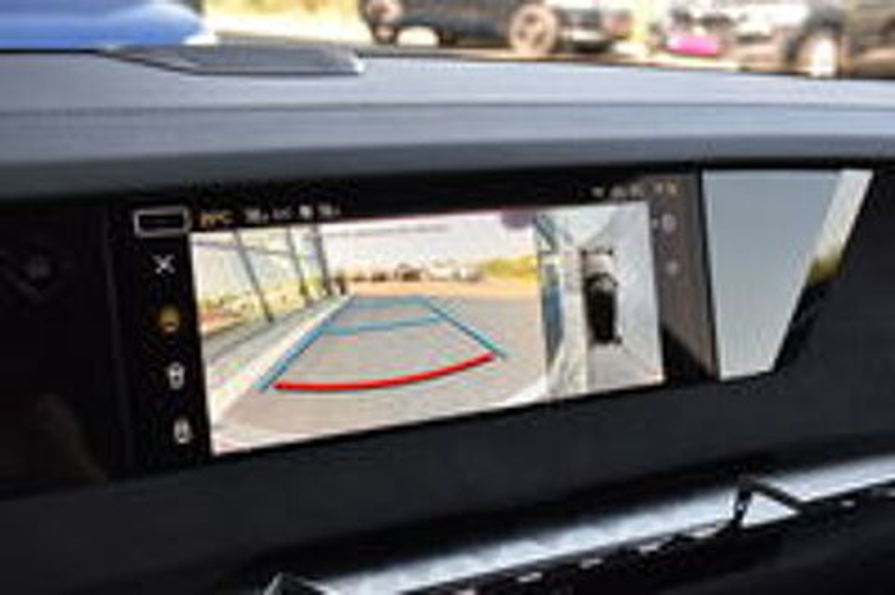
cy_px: 298
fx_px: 1006
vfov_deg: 32.9
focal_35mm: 40
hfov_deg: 48.0
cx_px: 448
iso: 400
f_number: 5.6
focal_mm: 27
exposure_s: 1/125
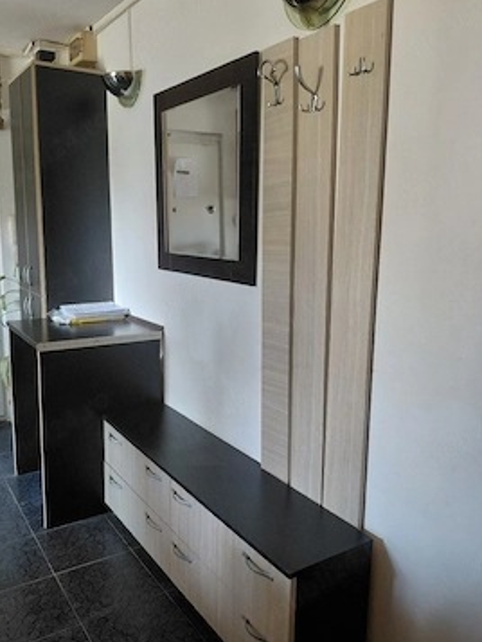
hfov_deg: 49.7
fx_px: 520
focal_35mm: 28
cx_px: 227
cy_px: 317
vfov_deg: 63.4
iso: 250
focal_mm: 4.69
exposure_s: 1/50.3
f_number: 1.8
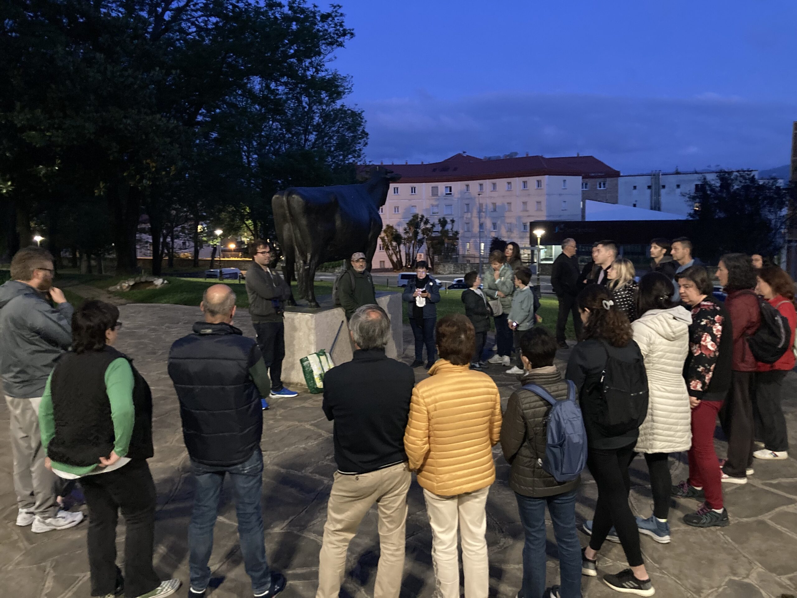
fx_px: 645
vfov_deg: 49.7
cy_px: 299
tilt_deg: -7.2
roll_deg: +1.2
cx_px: 398
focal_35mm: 28
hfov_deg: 63.4
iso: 640
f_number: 1.8
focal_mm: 3.99
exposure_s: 1/21
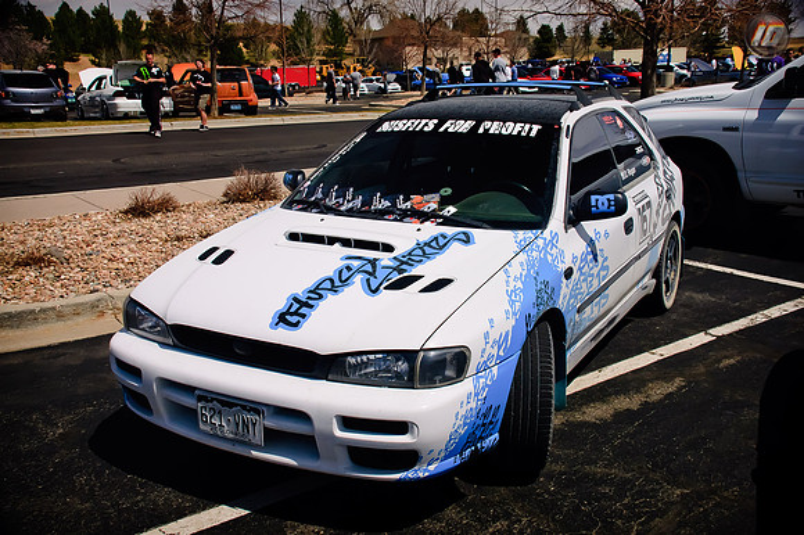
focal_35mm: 36
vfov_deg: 36.8
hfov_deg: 53.2
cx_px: 402
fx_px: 804
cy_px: 268
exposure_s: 1/250
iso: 200
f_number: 8
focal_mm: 24
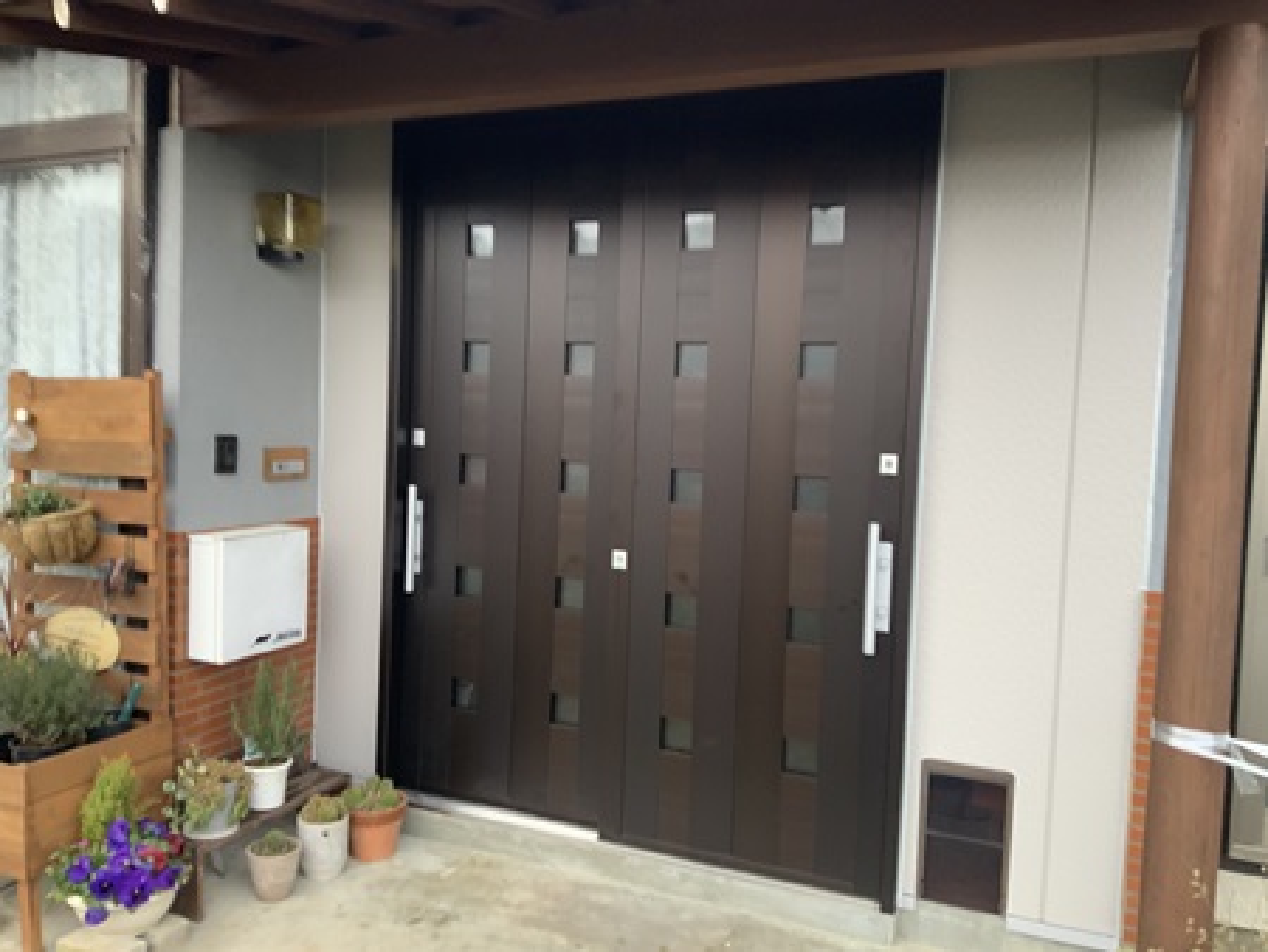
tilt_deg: -5.3
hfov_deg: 61.6
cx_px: 634
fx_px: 1063
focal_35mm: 29
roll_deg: -1.5
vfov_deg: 48.3
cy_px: 476
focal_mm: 3
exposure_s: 1/60
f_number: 1.8
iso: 80
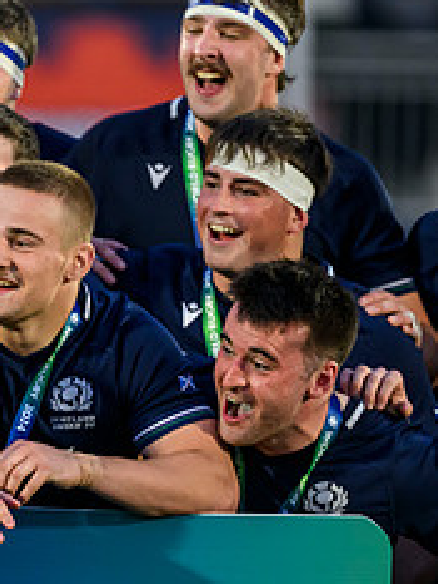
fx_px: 16855
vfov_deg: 2.0
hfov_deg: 1.5
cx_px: -254
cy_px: 480
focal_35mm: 1000
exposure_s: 1/1000
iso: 3200
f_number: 3.2
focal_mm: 400
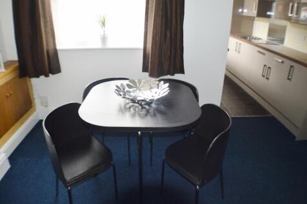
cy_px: 102
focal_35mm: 33
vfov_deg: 39.9
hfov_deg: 57.2
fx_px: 281
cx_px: 154
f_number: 3.8
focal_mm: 22
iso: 450
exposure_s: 1/60
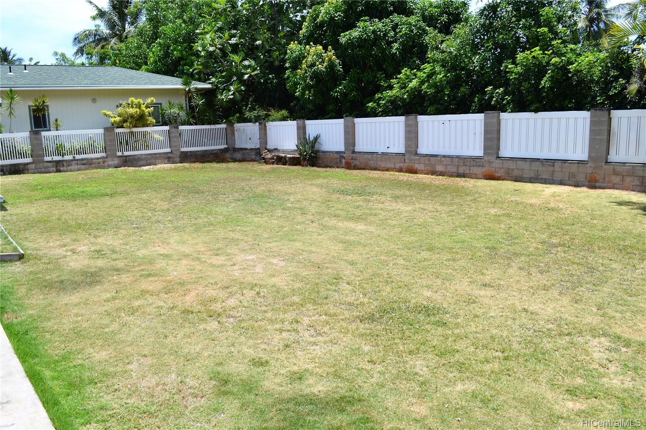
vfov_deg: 47.9
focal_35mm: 27
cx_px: 323
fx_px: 484
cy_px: 215
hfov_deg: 67.4
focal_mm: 18
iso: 100
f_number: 7.1
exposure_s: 1/200
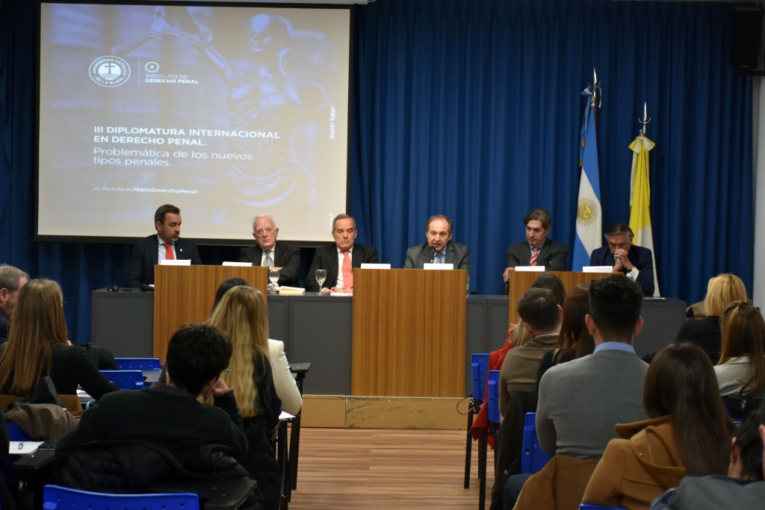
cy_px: 255
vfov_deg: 18.2
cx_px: 382
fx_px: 1594
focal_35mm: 75
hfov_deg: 27.0
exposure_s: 1/80
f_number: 4.8
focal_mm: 50
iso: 800
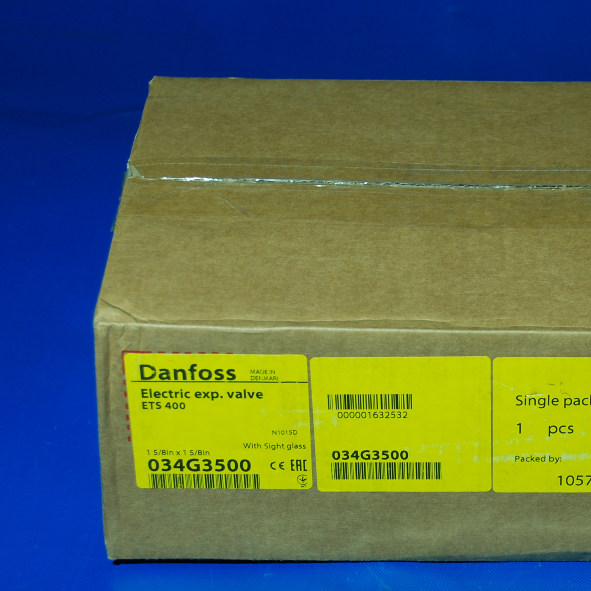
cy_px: 404
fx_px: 2125
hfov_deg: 15.7
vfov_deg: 15.8
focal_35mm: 110
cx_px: 471
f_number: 4.5
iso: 200
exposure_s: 1/40
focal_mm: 40
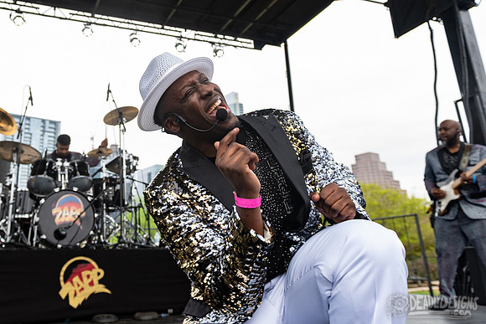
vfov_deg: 40.4
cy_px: 125
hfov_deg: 56.6
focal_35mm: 32
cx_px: 158
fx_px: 438
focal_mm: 24
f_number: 4
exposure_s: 1/200
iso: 400
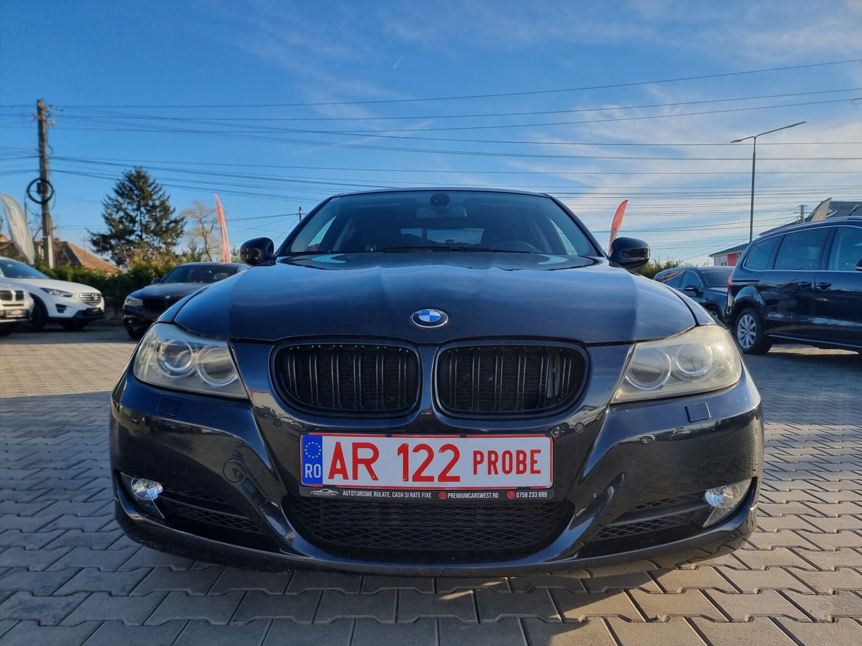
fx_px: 598
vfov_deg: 56.8
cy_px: 323
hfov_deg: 71.6
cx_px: 431
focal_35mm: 24
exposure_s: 1/458
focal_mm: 6.7
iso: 50
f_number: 1.8
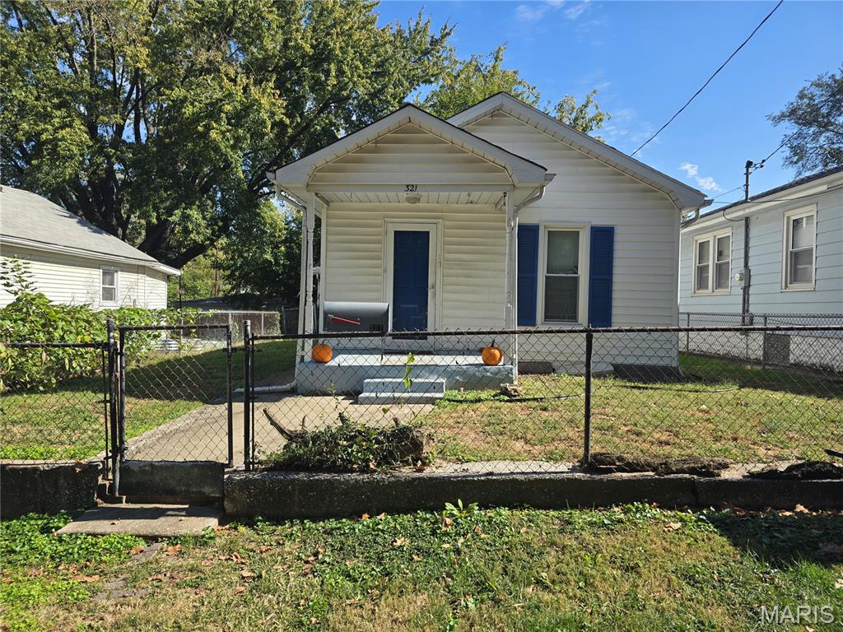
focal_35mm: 23
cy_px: 316
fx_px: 560
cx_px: 422
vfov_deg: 58.9
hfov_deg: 73.9
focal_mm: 6.3
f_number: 1.7
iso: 12
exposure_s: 1/480
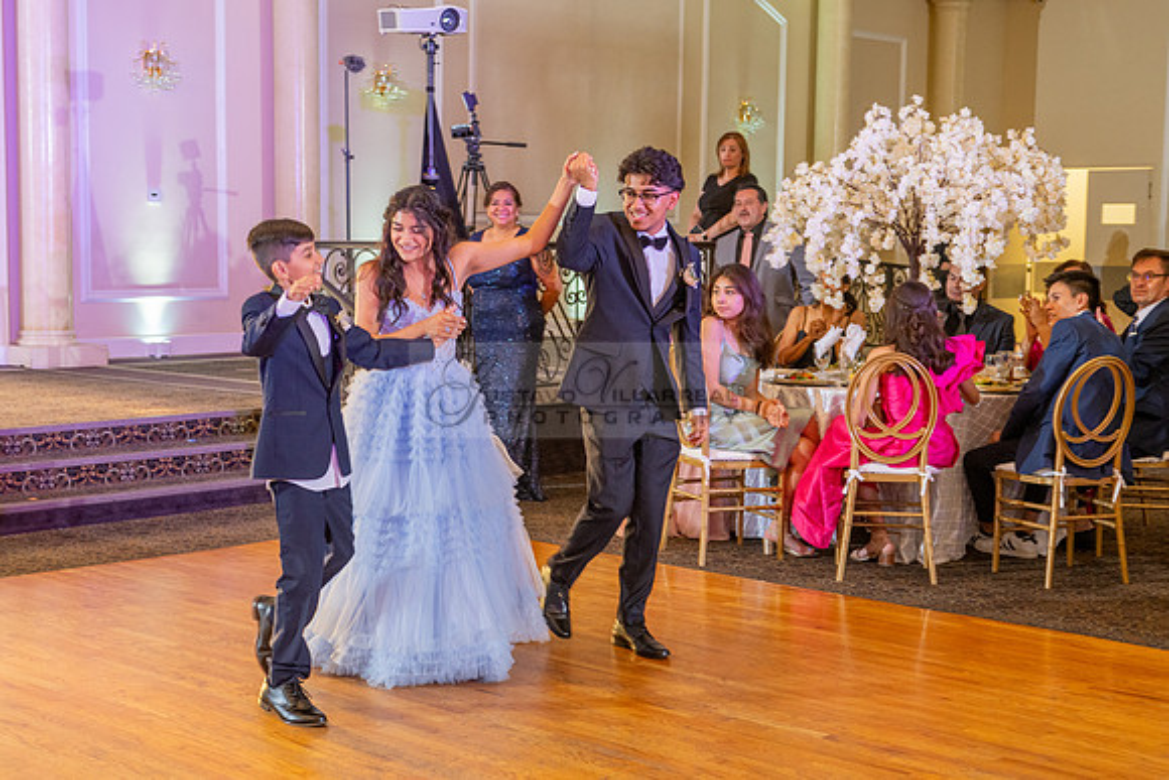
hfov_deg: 35.9
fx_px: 1804
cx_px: 515
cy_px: 444
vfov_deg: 24.4
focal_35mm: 56
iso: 800
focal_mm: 45
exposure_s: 1/80
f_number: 4
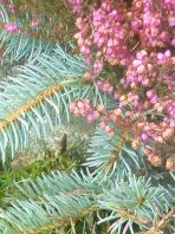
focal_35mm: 275
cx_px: 283
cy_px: -309
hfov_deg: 5.3
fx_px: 1858
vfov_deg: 6.9
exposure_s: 1/40
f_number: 4.4
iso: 400
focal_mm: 9
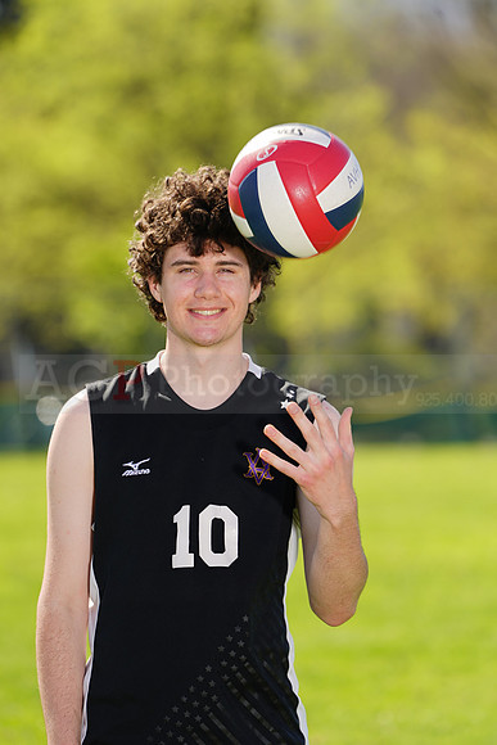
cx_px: 248
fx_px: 6270
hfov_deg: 4.5
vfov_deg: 6.8
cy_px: 372
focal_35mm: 303
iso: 64
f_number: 6.3
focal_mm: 303
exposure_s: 1/200
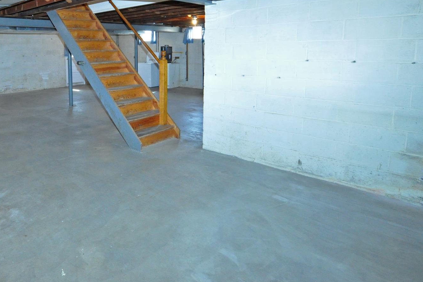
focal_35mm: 23
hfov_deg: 70.3
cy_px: 82
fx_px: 270
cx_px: 99
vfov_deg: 53.4
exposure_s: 1/60
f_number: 5.6
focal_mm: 10
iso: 3200
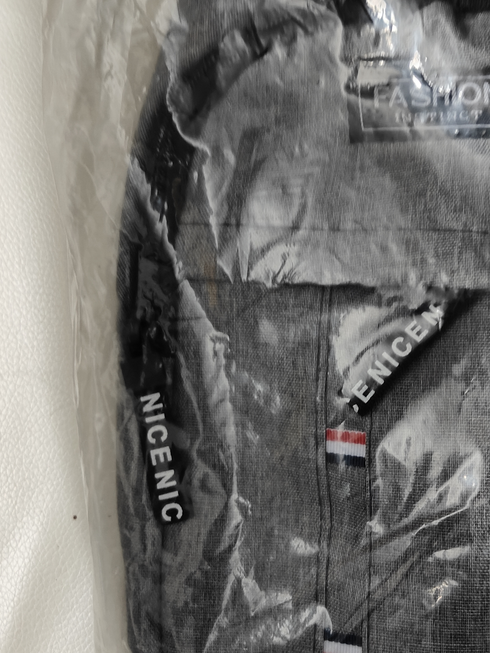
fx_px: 830
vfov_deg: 42.8
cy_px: 280
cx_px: 429
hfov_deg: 31.5
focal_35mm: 44
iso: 500
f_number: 1.8
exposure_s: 1/25
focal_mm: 5.59
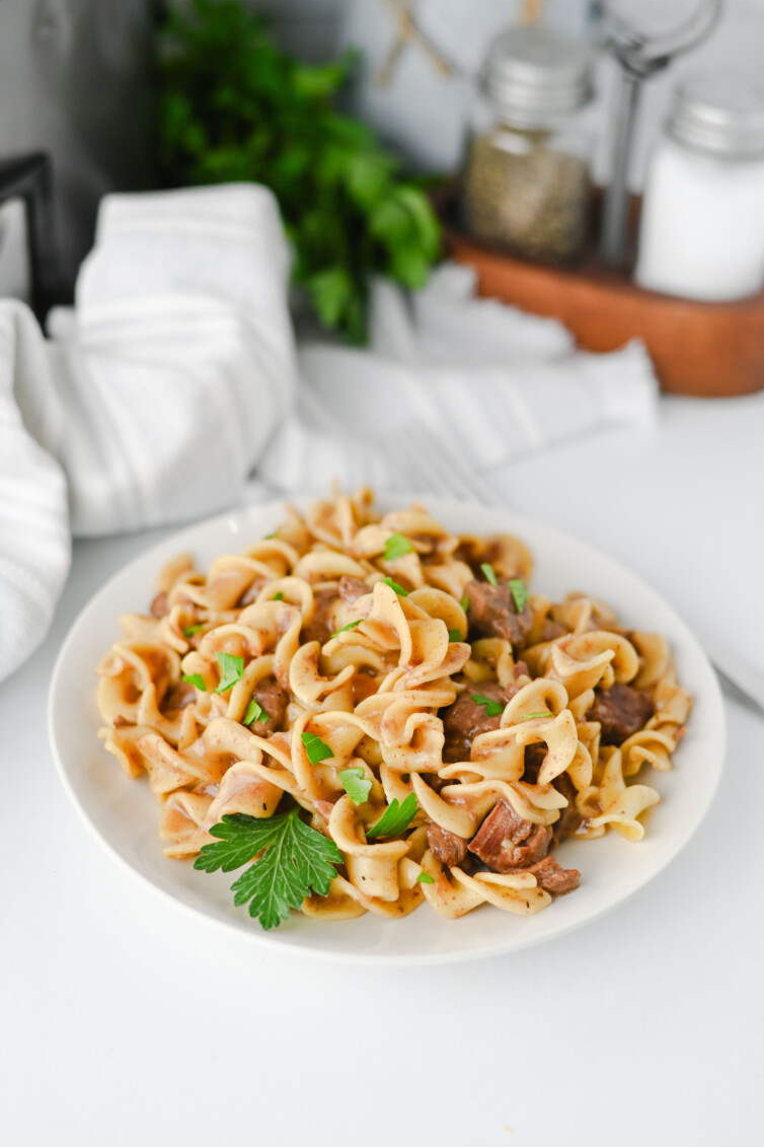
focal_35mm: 53
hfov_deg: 25.5
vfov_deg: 37.5
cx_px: 396
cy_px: 553
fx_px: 1687
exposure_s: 1/250
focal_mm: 50
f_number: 3.2
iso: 360
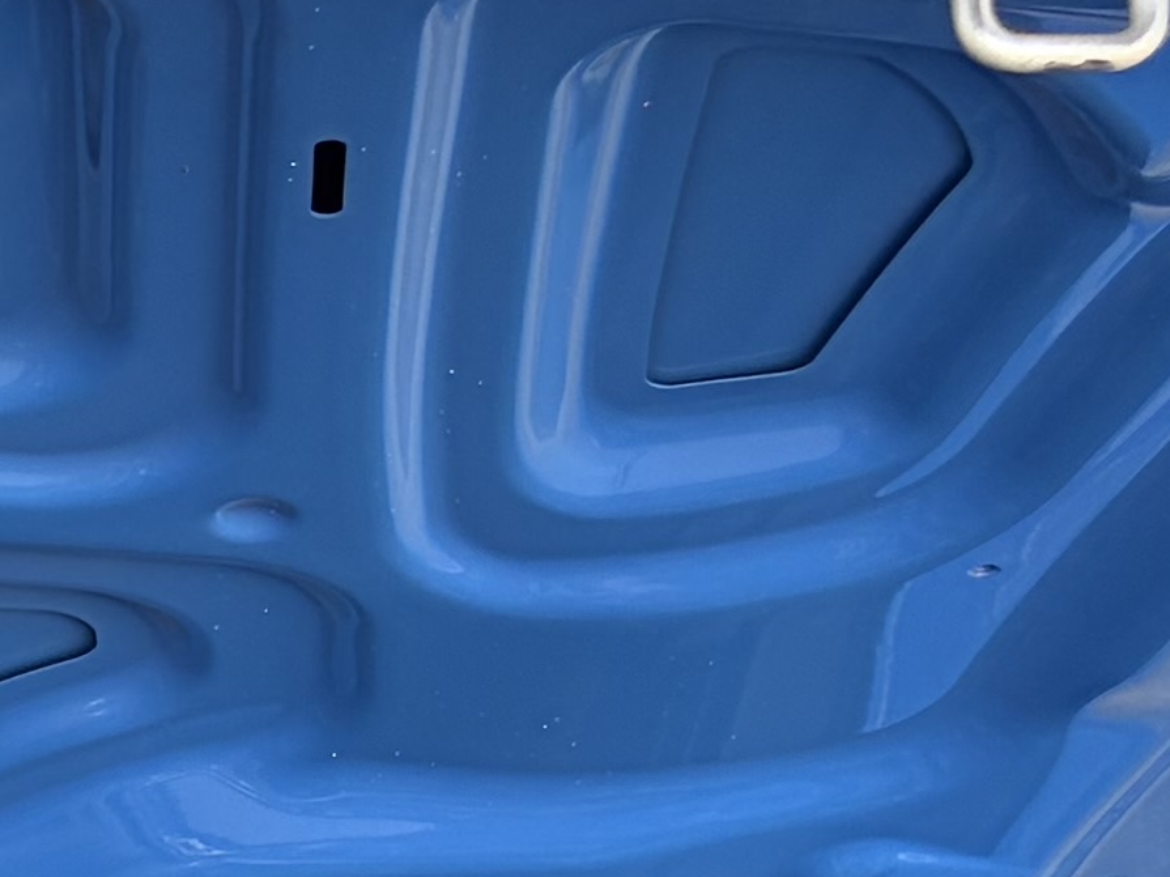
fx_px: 5610
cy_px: 2011
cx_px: -1350
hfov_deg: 10.7
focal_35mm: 166
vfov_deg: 8.3
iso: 50
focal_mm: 5.96
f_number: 1.6
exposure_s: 1/172
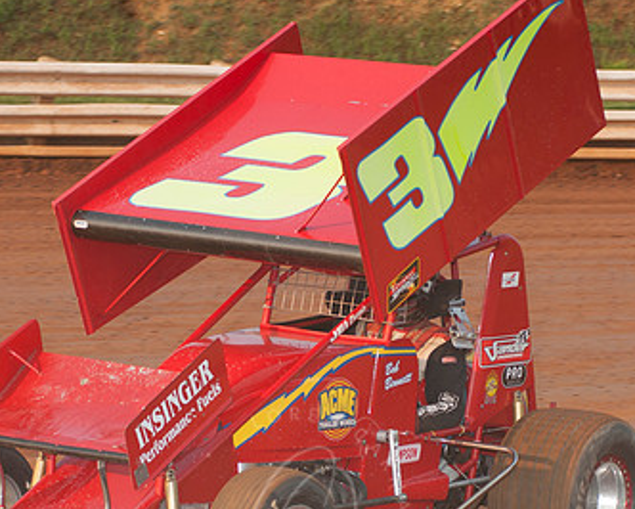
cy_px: 344
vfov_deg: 7.9
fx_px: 3705
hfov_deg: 9.8
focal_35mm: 197
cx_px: 295
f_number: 4.5
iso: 100
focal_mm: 80
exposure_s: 1/400
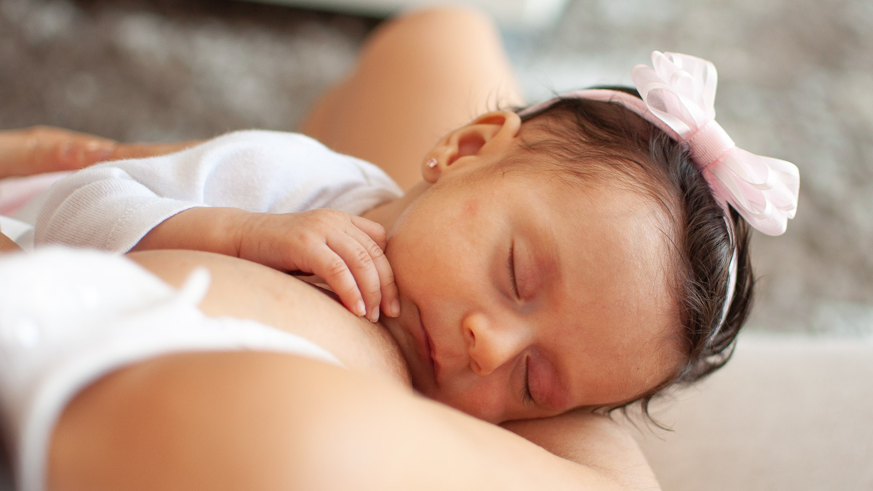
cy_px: 278
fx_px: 1547
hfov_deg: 31.4
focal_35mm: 67
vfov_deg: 18.0
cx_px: 531
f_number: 2.5
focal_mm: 35
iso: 320
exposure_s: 1/160
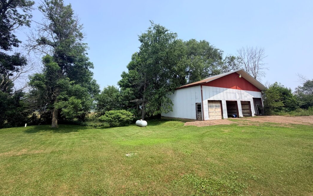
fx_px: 128
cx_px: 156
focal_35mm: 15
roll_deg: +0.5
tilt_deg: +11.8
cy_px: 83
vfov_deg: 74.4
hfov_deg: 101.4
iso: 25
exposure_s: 1/770
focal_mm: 2.22
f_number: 2.2
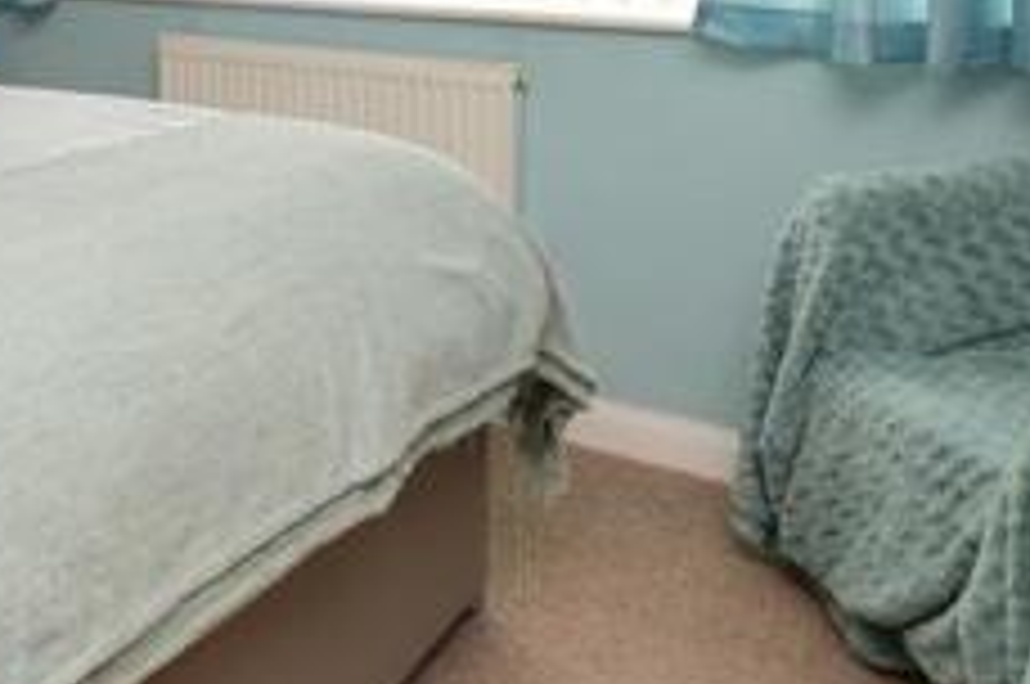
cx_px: -103
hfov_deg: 37.9
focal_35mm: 43
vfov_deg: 27.8
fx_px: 1229
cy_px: -106
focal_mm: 10
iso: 400
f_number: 5.6
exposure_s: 1/25
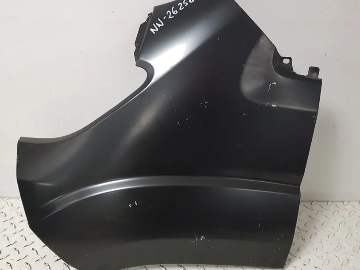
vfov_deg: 44.1
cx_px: 178
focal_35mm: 32
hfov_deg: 56.8
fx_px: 333
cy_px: 128
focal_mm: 4.2
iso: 200
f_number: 1.7
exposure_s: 1/50
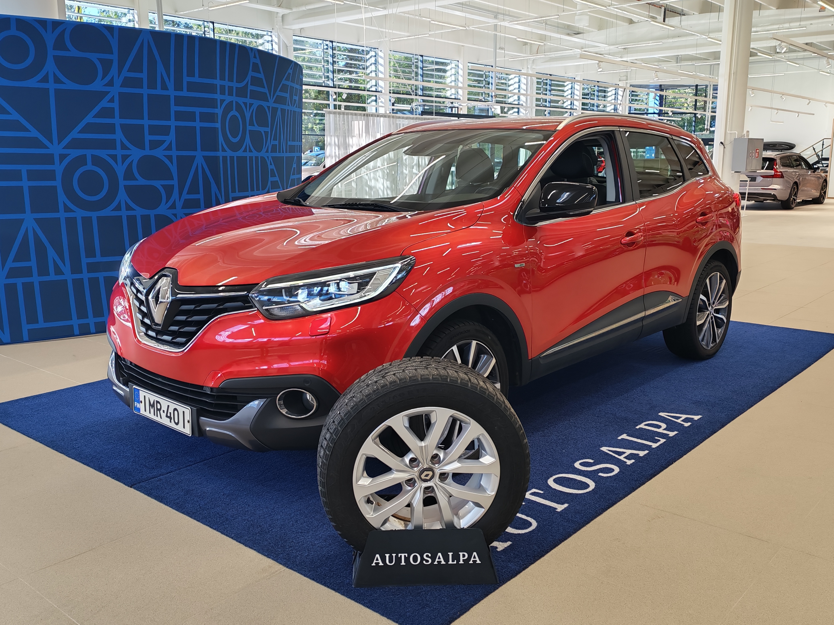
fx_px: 795
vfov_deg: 42.9
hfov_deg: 55.4
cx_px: 417
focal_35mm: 33
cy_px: 312
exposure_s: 1/100
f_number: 1.9
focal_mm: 6.12
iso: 108
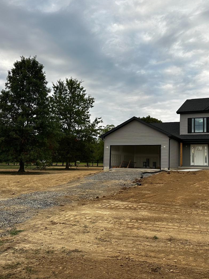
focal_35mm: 33
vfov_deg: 55.4
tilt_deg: +7.2
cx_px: 141
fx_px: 266
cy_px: 136
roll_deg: -1.7
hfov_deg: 42.3
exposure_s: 1/271
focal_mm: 6.86
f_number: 1.78
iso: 80
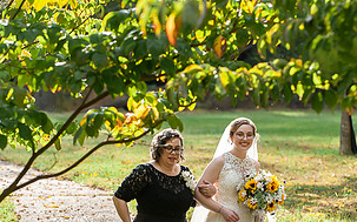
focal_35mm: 244
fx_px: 2373
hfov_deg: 8.6
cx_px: 206
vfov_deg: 5.4
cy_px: 201
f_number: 4
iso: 640
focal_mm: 125
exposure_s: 1/1600
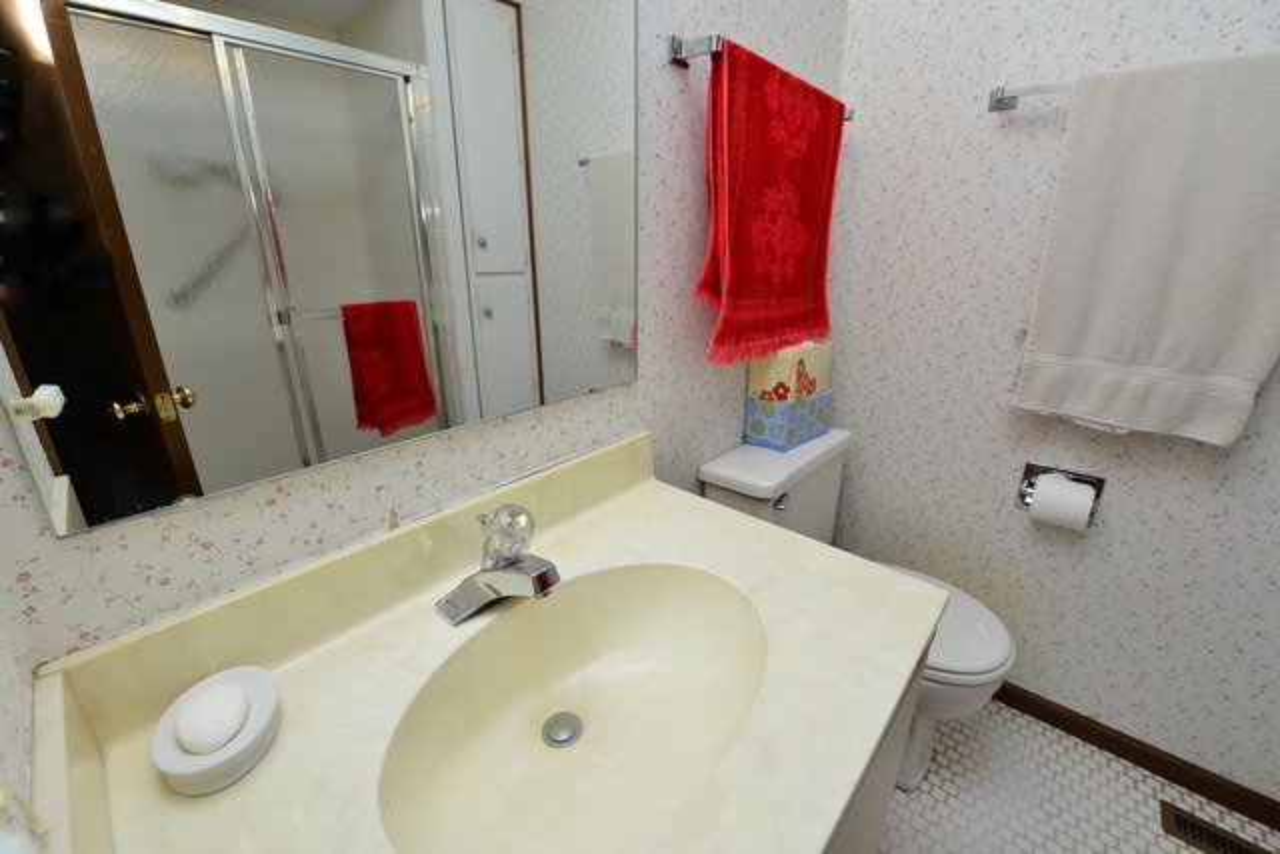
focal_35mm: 14
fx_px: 498
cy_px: 427
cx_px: 640
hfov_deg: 104.2
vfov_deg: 81.2
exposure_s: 1/60
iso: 400
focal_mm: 14
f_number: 7.1
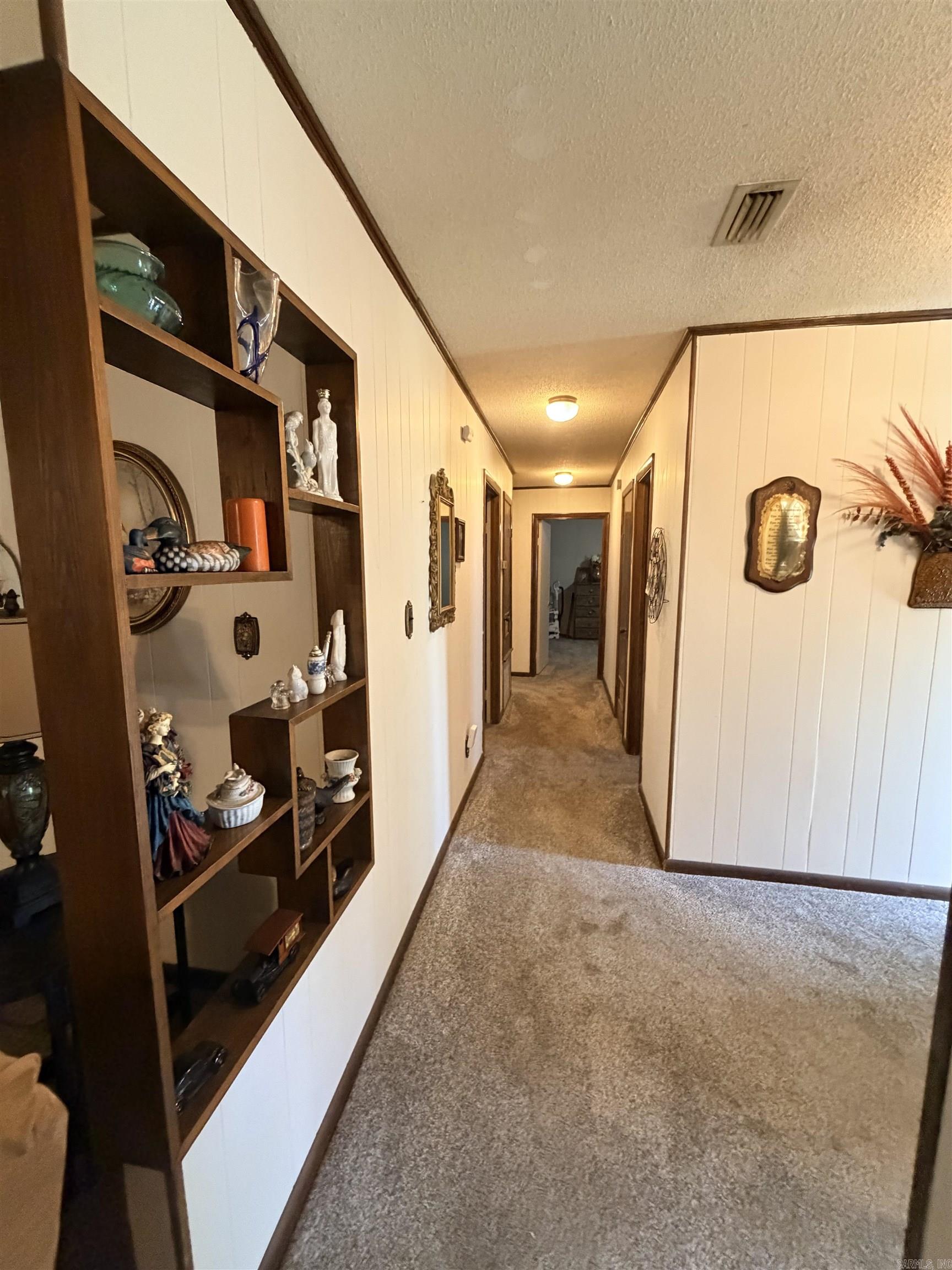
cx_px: 476
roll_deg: +0.2
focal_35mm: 14
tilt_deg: -7.1
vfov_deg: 102.1
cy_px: 635
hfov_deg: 85.7
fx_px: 513
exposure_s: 1/60
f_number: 2.2
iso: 640
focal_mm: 2.22
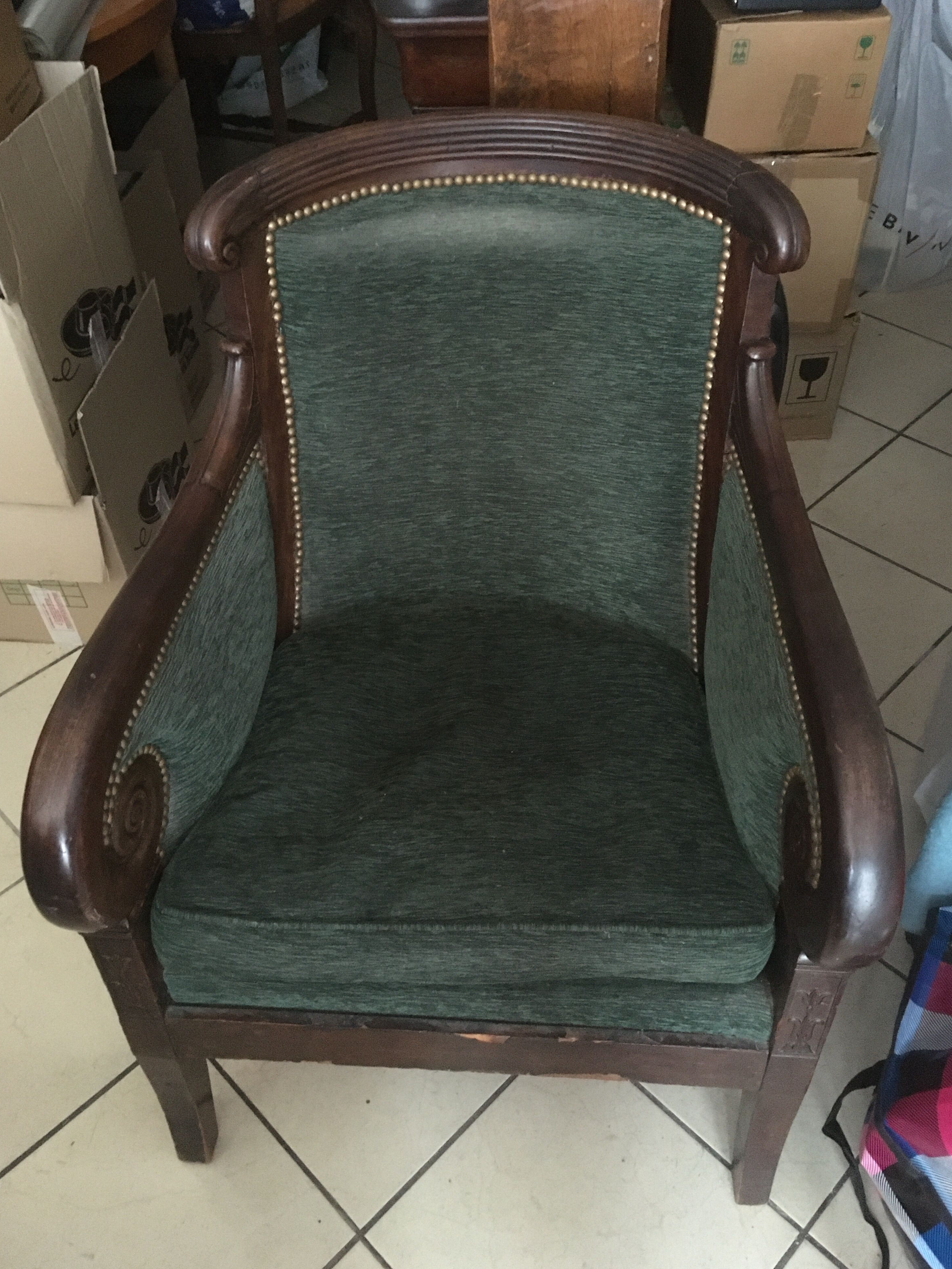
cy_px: 630
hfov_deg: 46.8
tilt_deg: -45.8
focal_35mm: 30
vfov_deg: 60.0
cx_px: 468
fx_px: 1100
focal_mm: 4.15
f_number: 2.2
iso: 400
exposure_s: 1/17
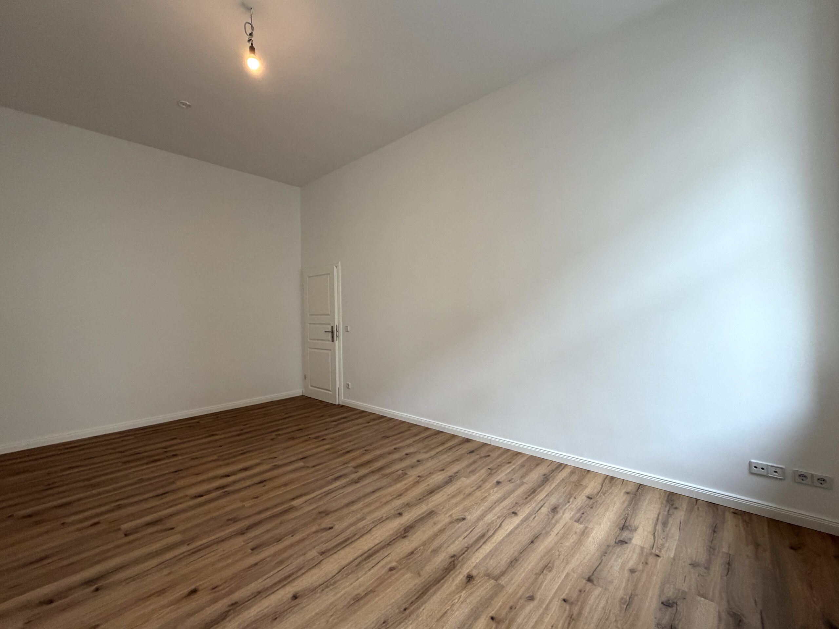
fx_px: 339
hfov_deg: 102.1
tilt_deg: -0.4
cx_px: 420
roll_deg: -0.8
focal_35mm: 14
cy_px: 314
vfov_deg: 85.7
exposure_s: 1/111
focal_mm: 2.22
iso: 320
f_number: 2.2
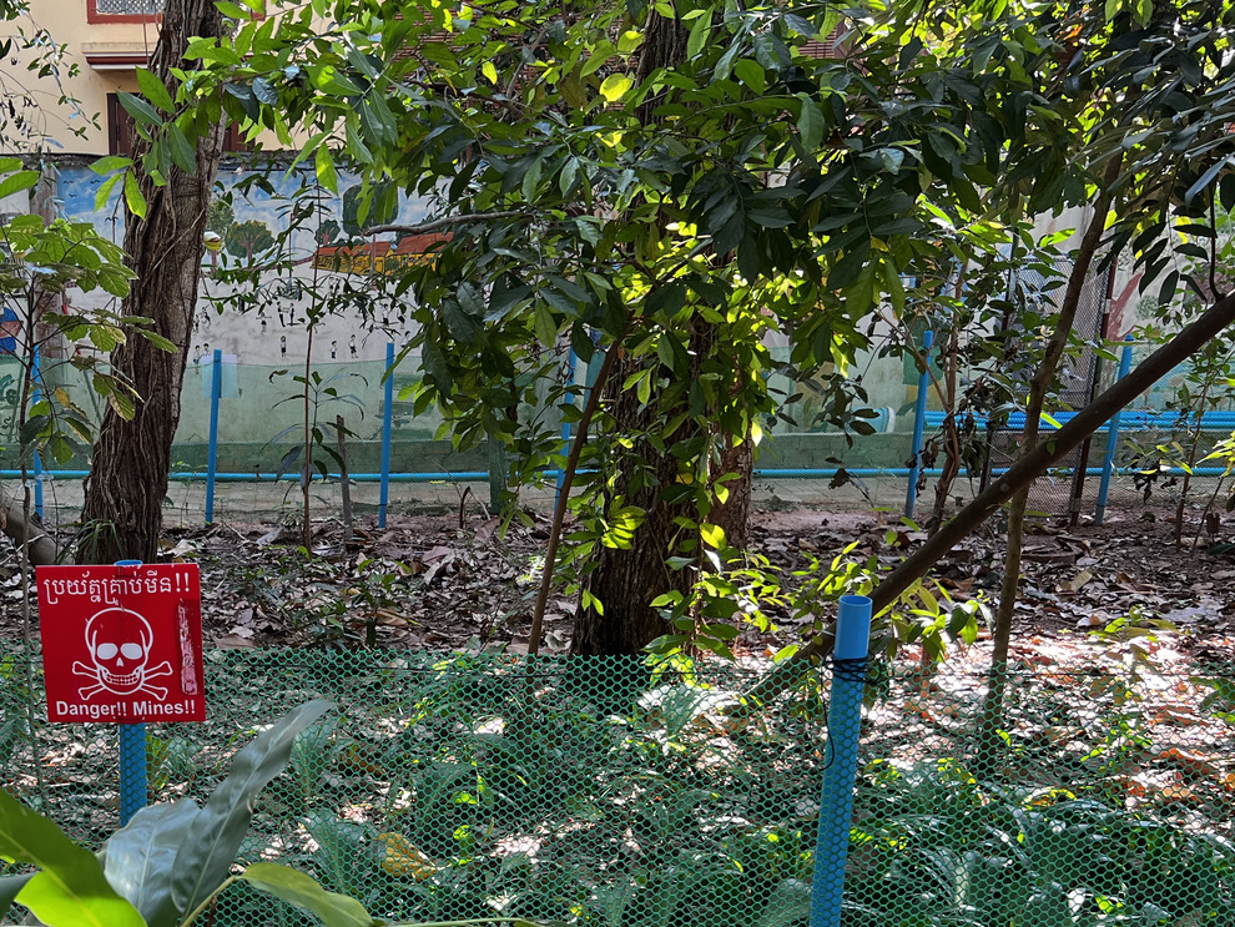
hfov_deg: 42.7
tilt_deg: -16.8
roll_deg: +1.1
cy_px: 665
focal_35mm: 42
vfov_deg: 33.8
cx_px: 238
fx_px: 1499
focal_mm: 5.7
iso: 64
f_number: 1.5
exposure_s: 1/135
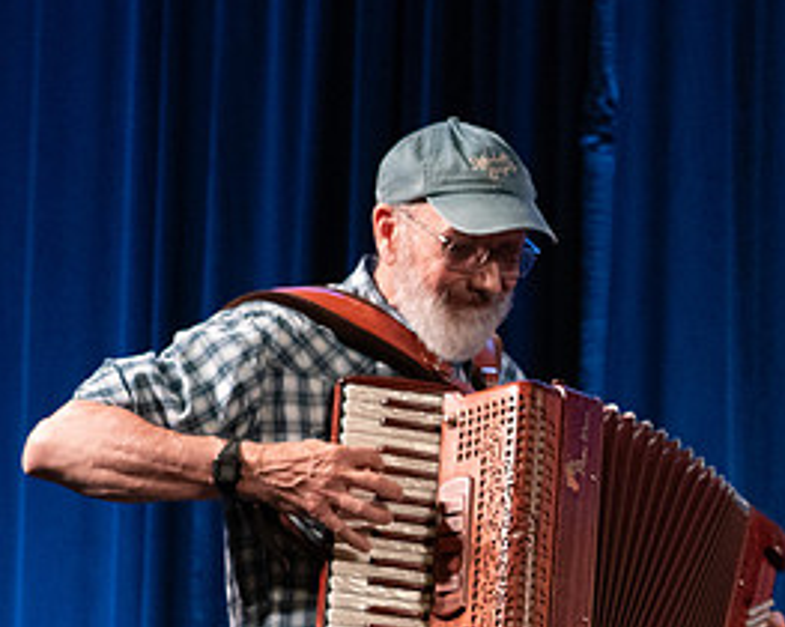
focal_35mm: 207
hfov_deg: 9.3
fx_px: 4806
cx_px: 855
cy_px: 578
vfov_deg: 7.4
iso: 6400
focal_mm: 82
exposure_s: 1/200
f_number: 5.6
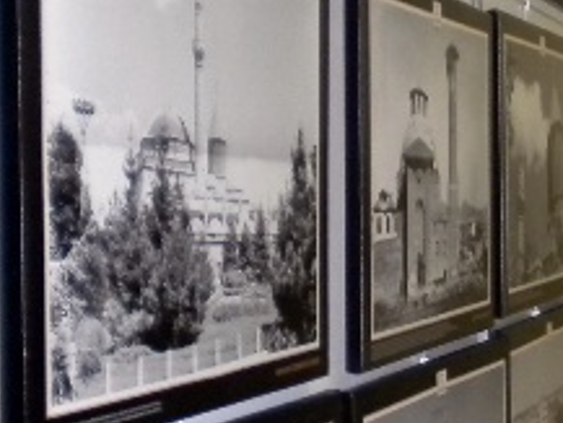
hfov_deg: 17.8
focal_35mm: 103
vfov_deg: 14.3
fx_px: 1676
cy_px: 356
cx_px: 734
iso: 400
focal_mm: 6.3
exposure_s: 1/30
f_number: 3.1
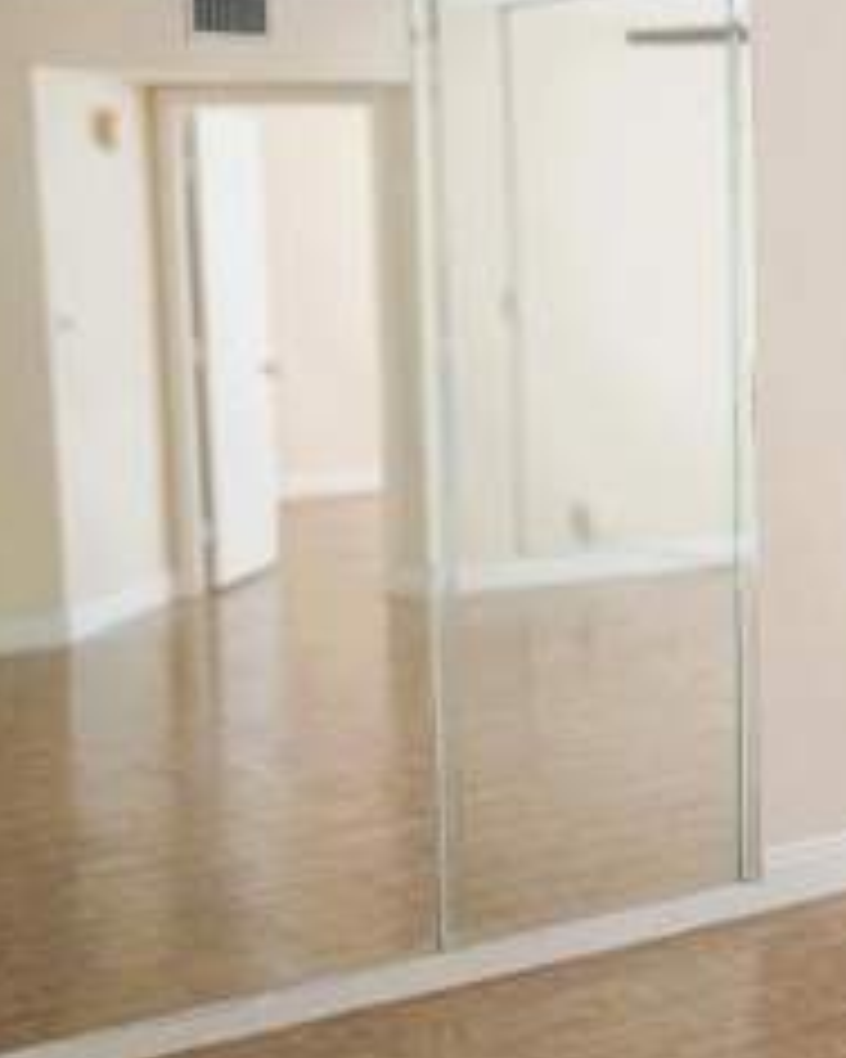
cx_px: 770
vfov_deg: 27.5
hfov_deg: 21.6
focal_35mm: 69
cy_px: 518
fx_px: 2160
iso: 320
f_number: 1.8
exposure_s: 1/60
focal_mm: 3.98
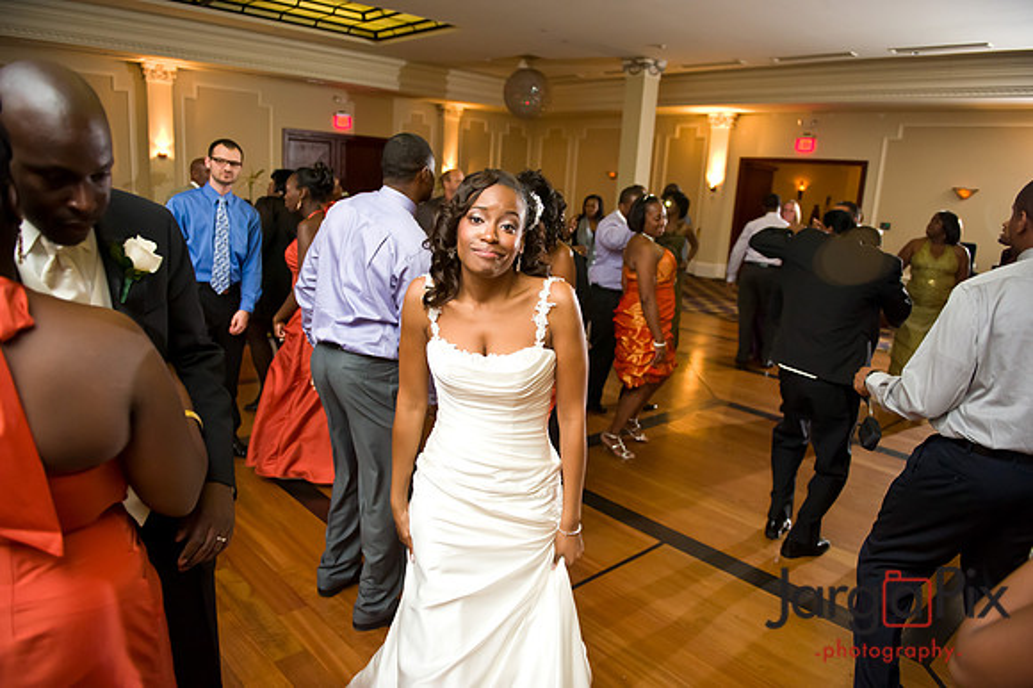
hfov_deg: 73.8
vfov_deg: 53.1
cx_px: 516
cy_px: 344
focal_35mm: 24
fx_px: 688
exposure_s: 1/125
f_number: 3.2
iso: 3200
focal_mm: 24
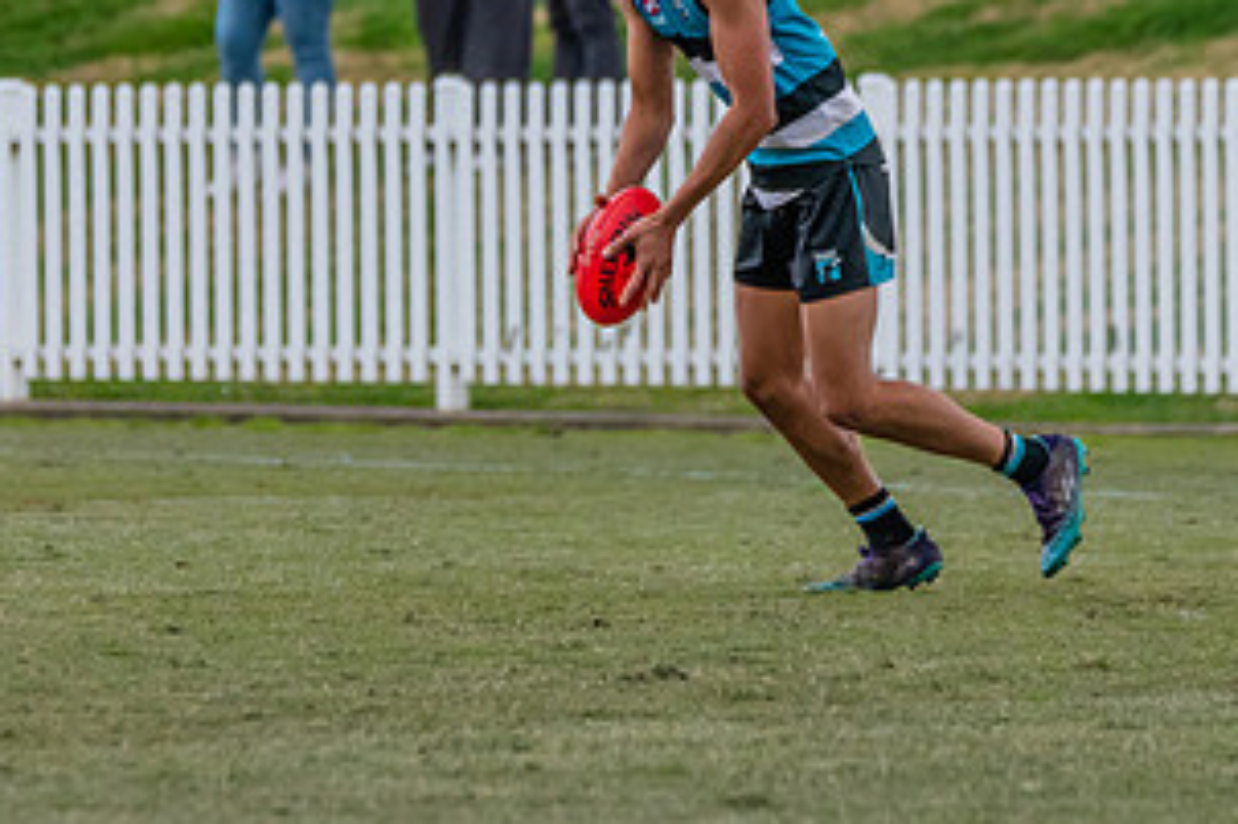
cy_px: 260
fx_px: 28217
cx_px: 402
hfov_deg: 2.5
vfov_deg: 1.7
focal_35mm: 821
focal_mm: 360
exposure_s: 1/1600
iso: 2200
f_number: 6
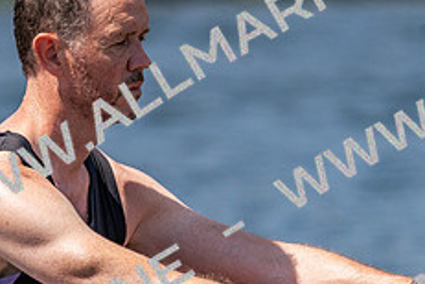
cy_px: 239
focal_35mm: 1135
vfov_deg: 1.2
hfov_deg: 1.8
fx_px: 13398
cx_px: 140
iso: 250
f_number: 6.3
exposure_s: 1/2000
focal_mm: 452
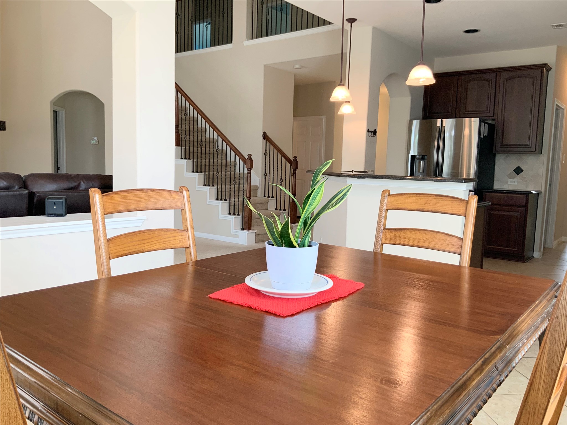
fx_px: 475
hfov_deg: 61.7
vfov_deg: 48.2
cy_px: 212
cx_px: 284
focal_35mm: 29
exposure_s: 1/60
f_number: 1.8
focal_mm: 3
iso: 40
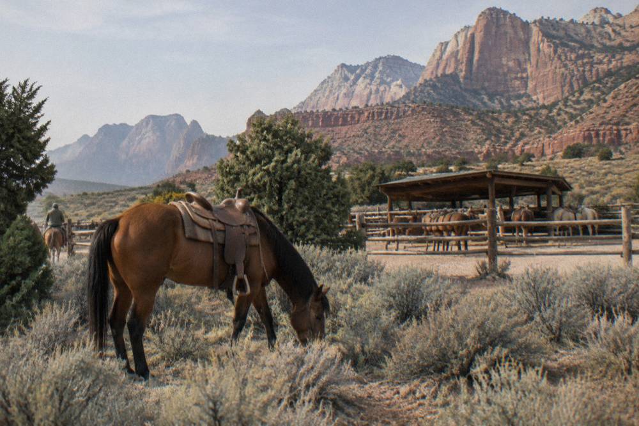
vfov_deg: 19.4
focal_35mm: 70
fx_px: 1242
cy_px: 213
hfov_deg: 28.9
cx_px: 320
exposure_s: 1/1600
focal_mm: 70
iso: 400
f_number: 4.5
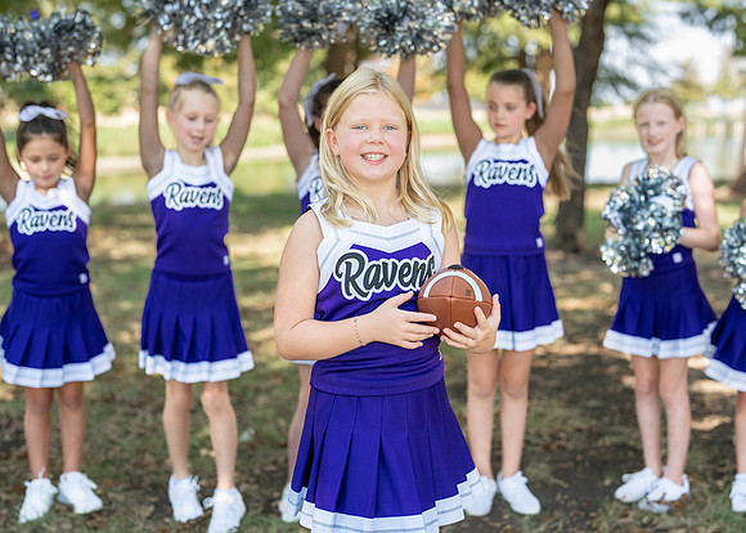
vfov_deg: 25.0
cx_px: 395
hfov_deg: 34.5
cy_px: 264
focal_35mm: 57
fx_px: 1203
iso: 100
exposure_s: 1/400
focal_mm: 50
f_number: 2.2
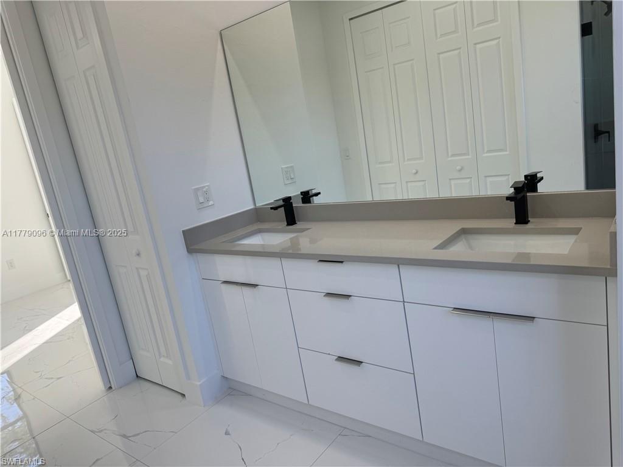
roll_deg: +9.5
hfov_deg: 71.6
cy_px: 234
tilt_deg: -11.9
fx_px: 432
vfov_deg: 56.8
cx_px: 312
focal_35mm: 24
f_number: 1.78
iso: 50
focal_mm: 6.76
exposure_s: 1/128
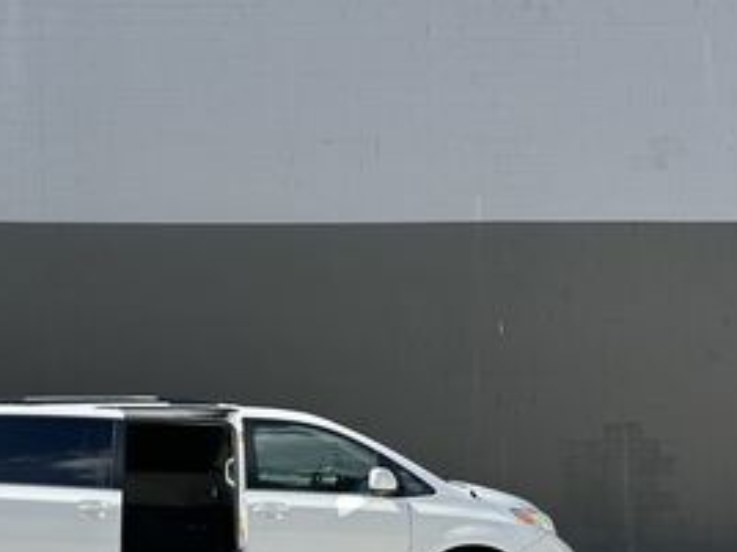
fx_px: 916
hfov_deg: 42.8
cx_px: 206
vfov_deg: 33.0
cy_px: 404
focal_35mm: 43
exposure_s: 1/3597
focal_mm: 6.86
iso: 80
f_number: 1.78
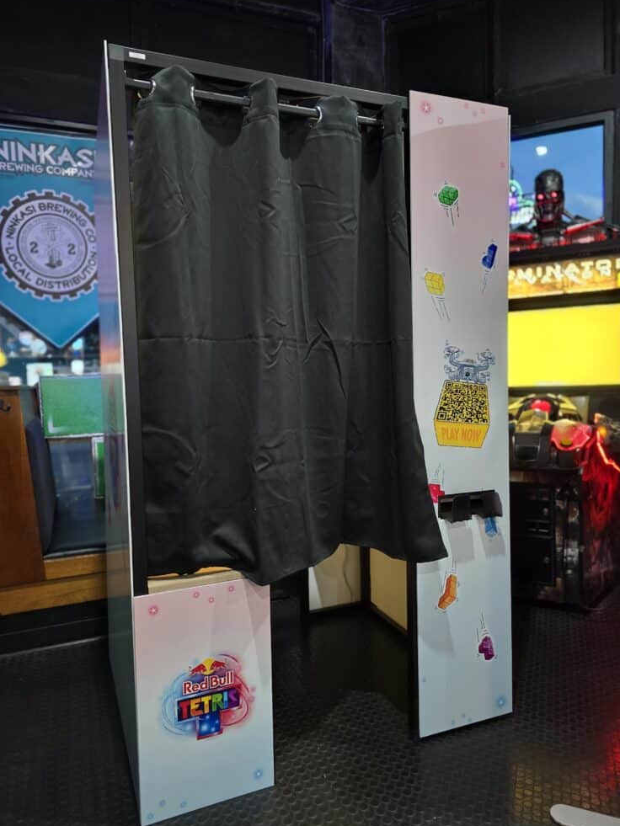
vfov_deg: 71.6
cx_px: 303
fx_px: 573
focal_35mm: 24
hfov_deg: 56.8
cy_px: 406
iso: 1250
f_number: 1.7
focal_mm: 6.3
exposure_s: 1/24
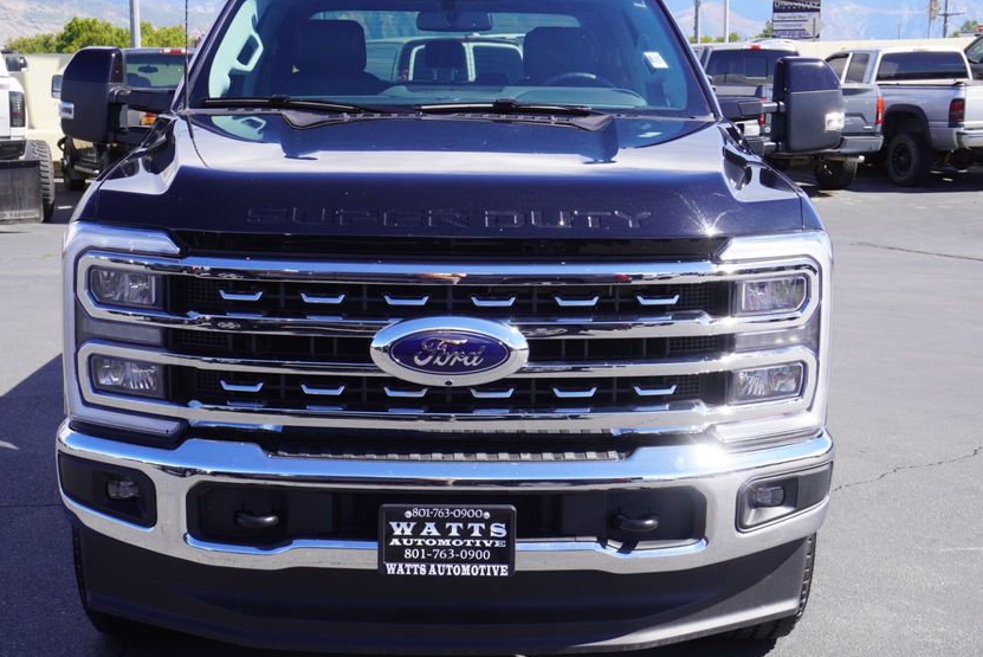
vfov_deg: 25.3
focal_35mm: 54
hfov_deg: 37.1
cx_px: 452
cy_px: 346
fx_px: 1465
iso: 100
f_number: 8
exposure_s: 1/100
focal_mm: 29
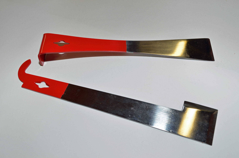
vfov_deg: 36.7
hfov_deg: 53.2
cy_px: 79
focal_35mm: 36
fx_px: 239
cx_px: 120
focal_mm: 24
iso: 200
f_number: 8
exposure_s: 1/30
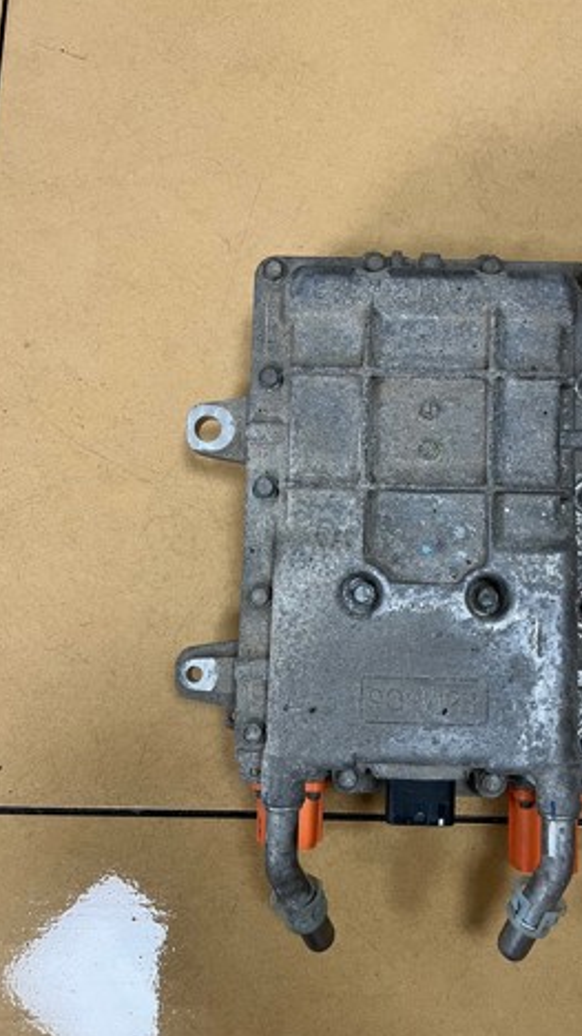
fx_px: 796
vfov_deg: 66.1
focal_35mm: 29
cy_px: 514
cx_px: 388
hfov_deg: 39.7
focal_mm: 5.1
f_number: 1.6
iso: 100
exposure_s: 1/50
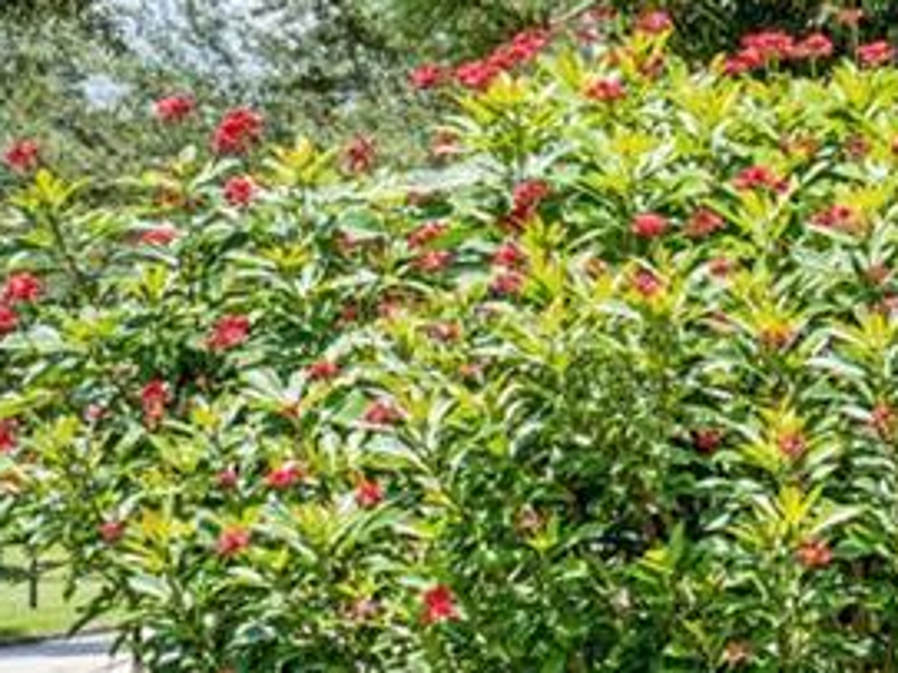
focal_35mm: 210
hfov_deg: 8.3
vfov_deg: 7.0
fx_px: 5445
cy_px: 646
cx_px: 2475
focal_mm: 37
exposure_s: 1/250
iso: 200
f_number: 9
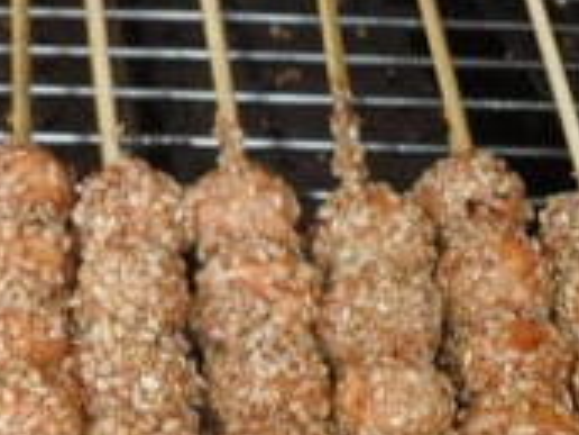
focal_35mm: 102
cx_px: -236
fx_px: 1706
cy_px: 130
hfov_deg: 17.7
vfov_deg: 14.5
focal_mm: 6.2
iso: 120
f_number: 2.8
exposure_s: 1/250
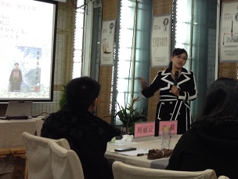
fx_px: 474
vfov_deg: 21.2
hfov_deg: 26.8
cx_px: 233
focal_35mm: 69
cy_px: 56
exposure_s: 1/20
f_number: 2.4
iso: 125
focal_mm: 4.28
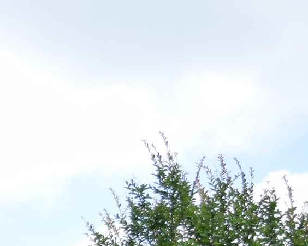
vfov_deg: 8.3
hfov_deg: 9.7
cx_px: -333
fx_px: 1677
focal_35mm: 184
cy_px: 323
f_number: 4
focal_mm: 24
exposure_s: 1/400
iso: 100
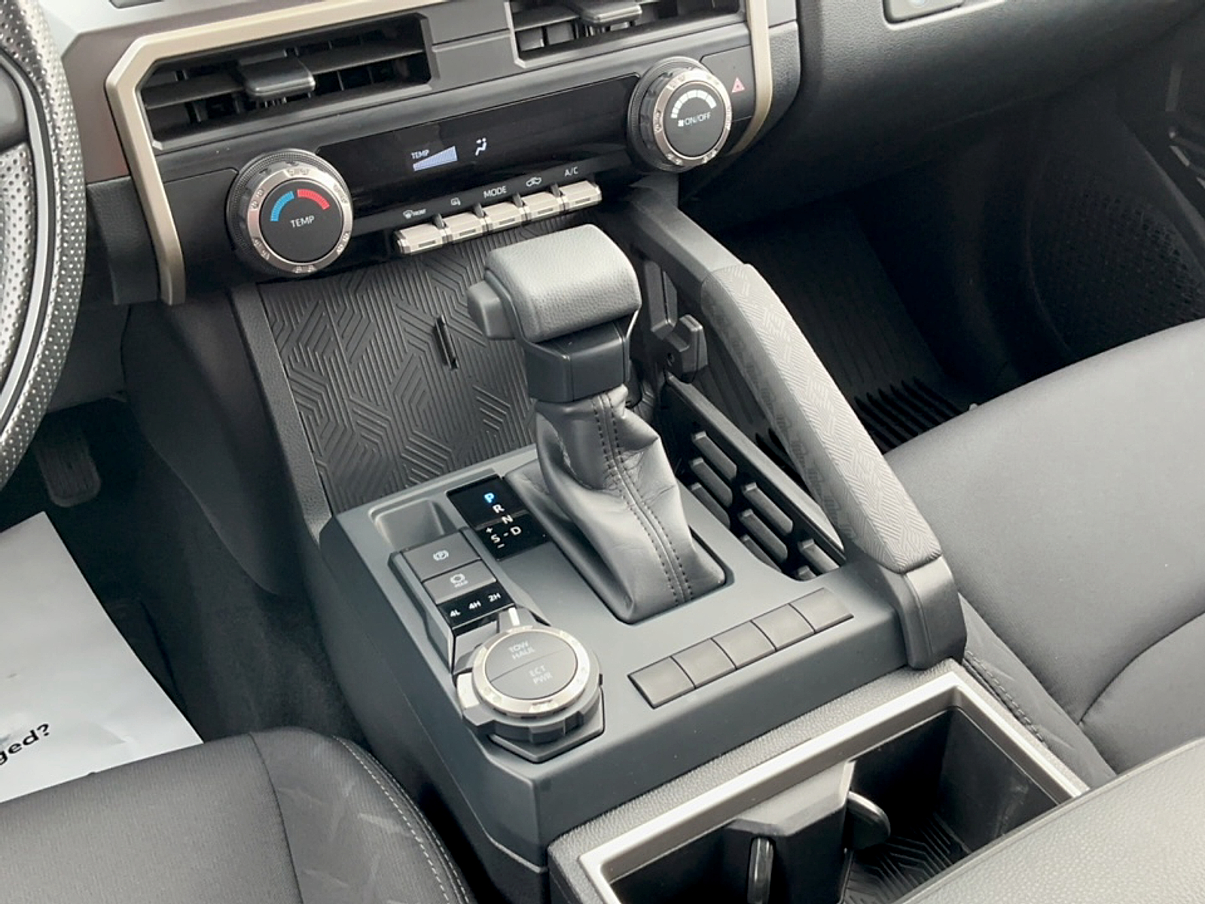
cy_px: 452
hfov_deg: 60.0
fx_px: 1044
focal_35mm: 30
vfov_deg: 46.8
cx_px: 602
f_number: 1.8
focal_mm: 3
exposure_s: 1/60
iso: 40
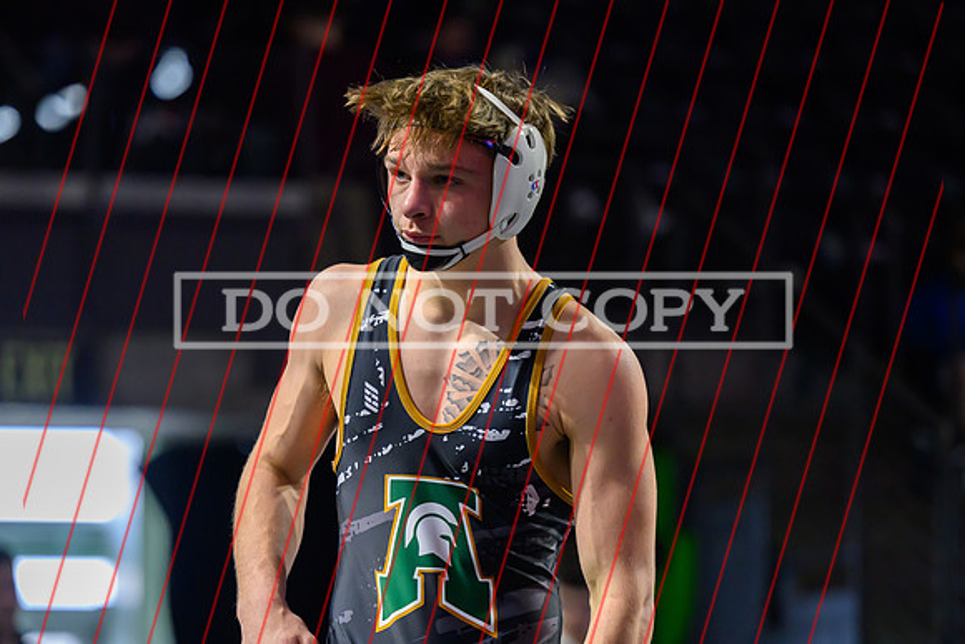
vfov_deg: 7.5
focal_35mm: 182
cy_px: 419
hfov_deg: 11.3
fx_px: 4881
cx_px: 464
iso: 5000
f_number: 2.8
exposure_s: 1/800
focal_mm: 140
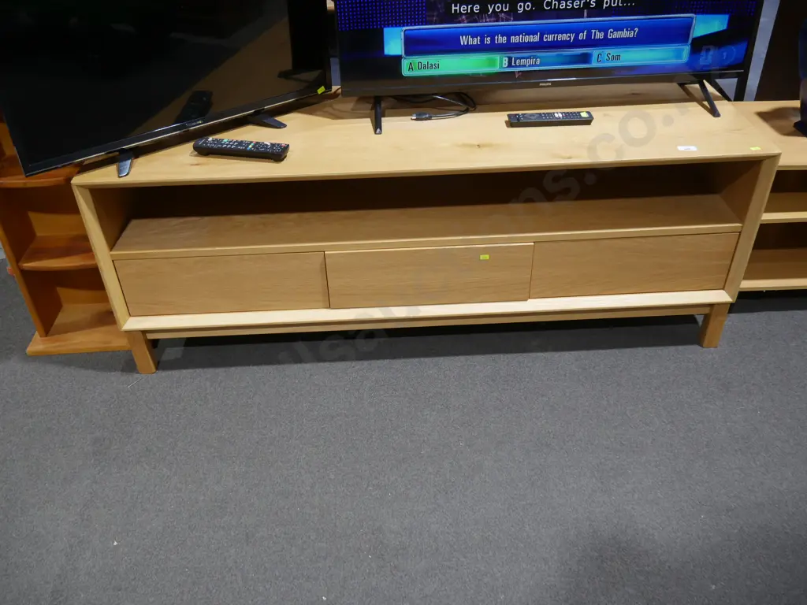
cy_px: 302
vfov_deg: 46.8
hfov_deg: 60.0
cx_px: 404
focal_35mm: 30
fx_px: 699
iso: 320
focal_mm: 15
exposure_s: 1/60
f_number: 3.6
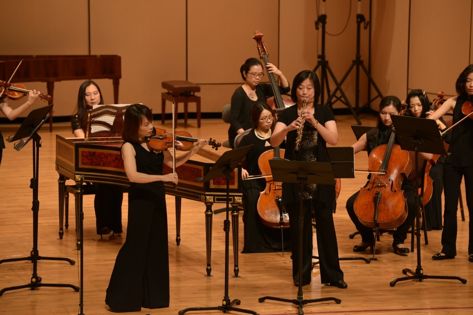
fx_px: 2628
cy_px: 158
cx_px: 236
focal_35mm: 200
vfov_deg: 6.9
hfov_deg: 10.3
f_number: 5
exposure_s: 1/125
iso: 800
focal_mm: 200
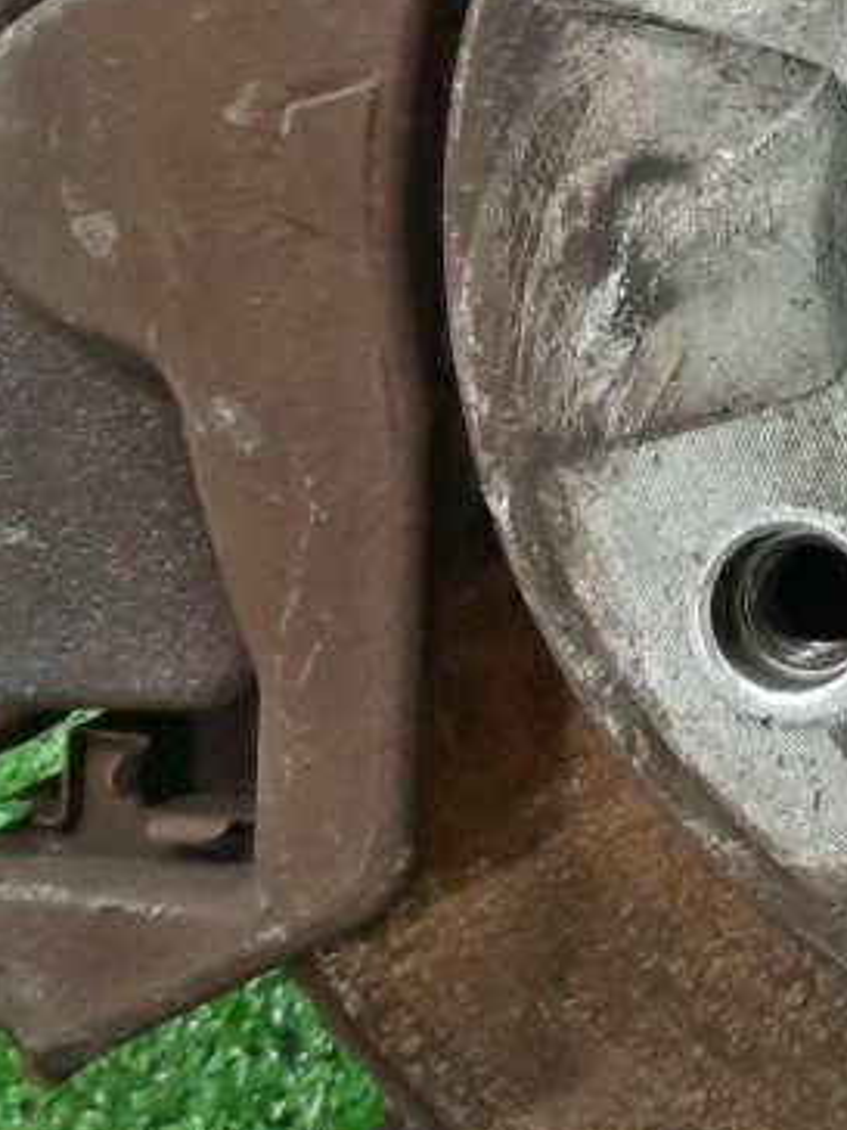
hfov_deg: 14.0
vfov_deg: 19.5
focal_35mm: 99
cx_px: 1266
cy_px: 133
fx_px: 3230
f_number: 2
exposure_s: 1/50
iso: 375
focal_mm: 4.6
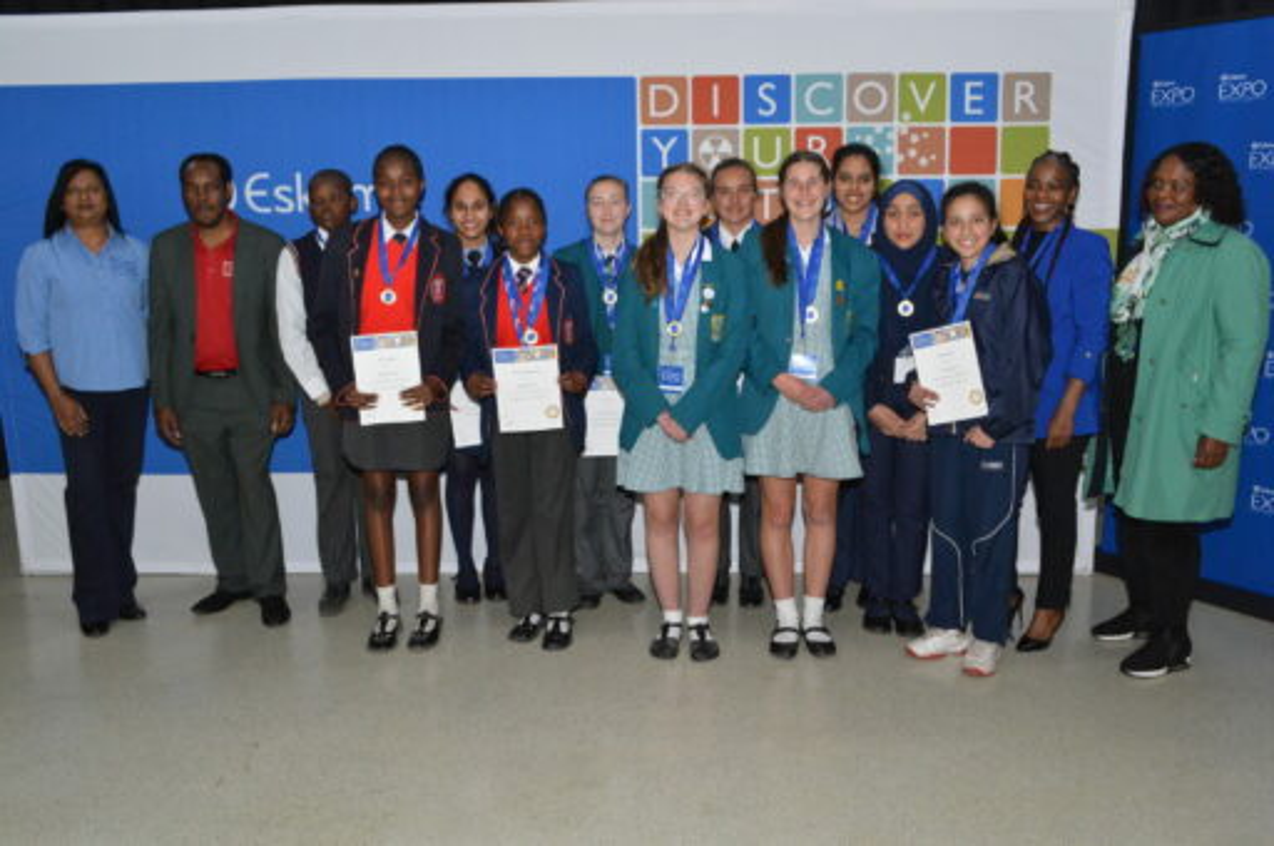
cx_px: 637
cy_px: 423
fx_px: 1166
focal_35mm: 33
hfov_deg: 57.3
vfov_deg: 39.9
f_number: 8
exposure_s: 1/60
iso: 1600
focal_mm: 22
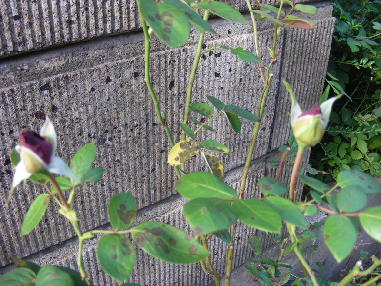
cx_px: 190
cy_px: 143
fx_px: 418
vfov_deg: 37.7
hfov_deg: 49.0
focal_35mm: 38
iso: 50
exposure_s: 1/33
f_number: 3.5
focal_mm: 6.3
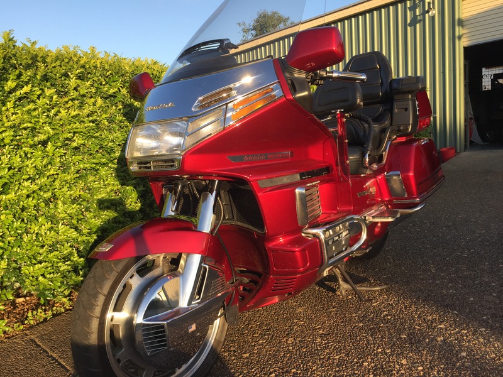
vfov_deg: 48.2
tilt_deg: -6.0
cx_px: 252
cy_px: 188
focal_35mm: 29
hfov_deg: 61.7
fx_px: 421
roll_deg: +3.7
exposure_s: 1/507
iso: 32
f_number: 2.2
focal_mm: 4.15
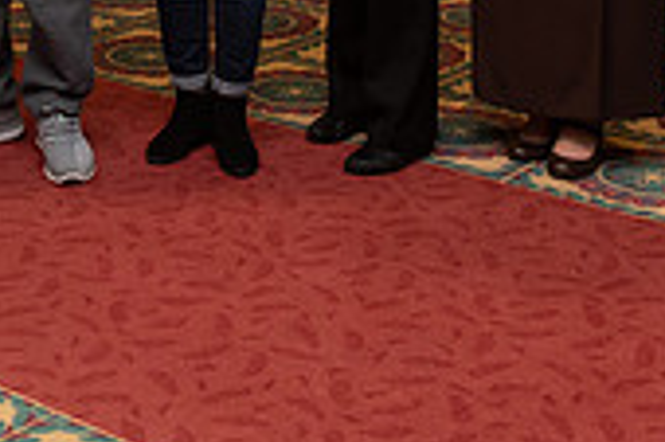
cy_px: -252
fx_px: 1827
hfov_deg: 20.2
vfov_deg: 12.9
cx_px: 63
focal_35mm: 99
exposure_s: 1/200
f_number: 5.6
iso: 1600
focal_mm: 29
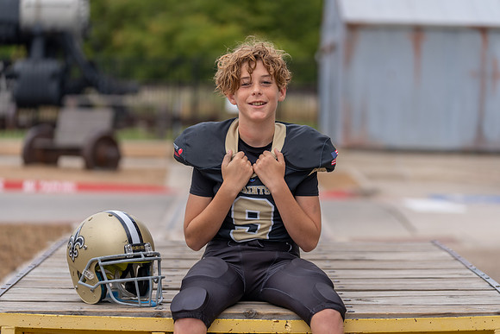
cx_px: 250
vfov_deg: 12.5
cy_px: 167
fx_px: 1525
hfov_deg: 18.6
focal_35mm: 110
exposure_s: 1/400
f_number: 2.8
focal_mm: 108
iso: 100
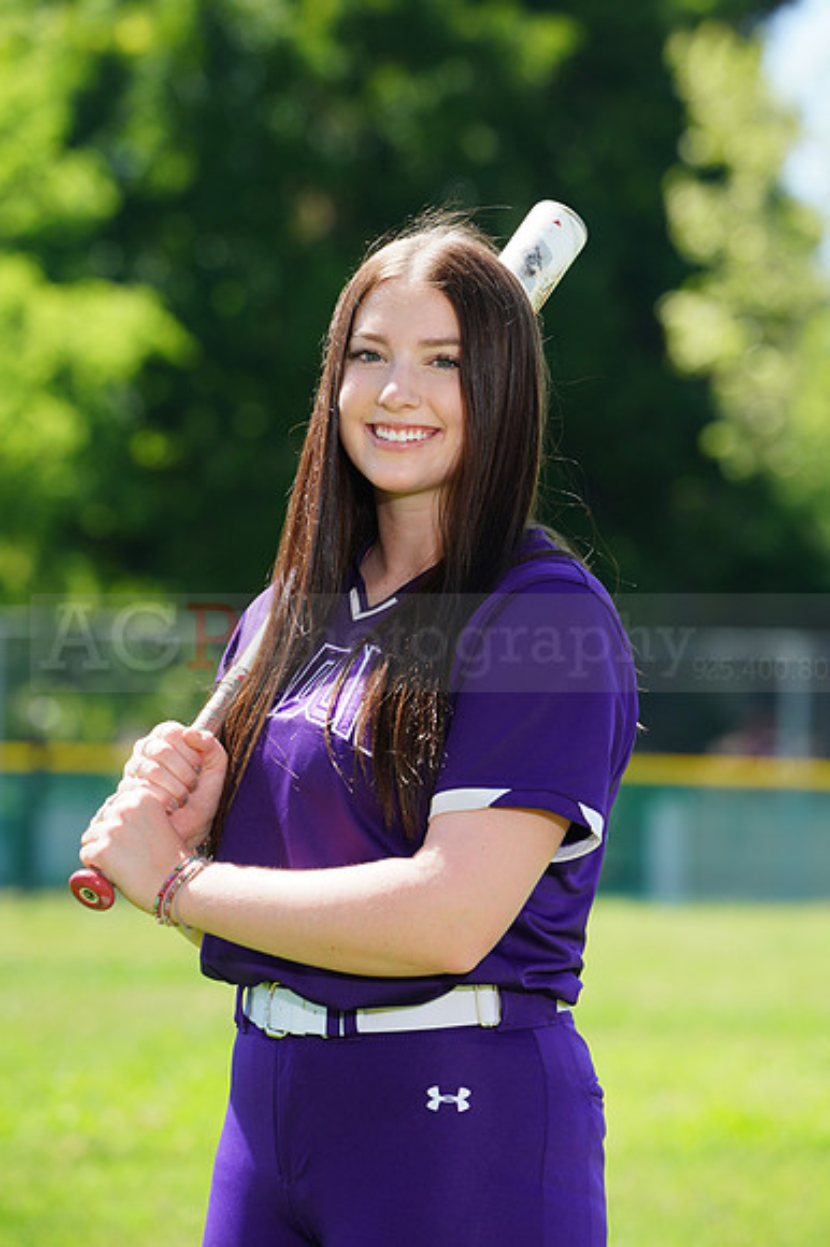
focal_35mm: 294
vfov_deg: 7.0
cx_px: 415
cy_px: 624
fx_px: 10179
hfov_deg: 4.7
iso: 200
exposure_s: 1/200
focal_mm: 294
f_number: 9
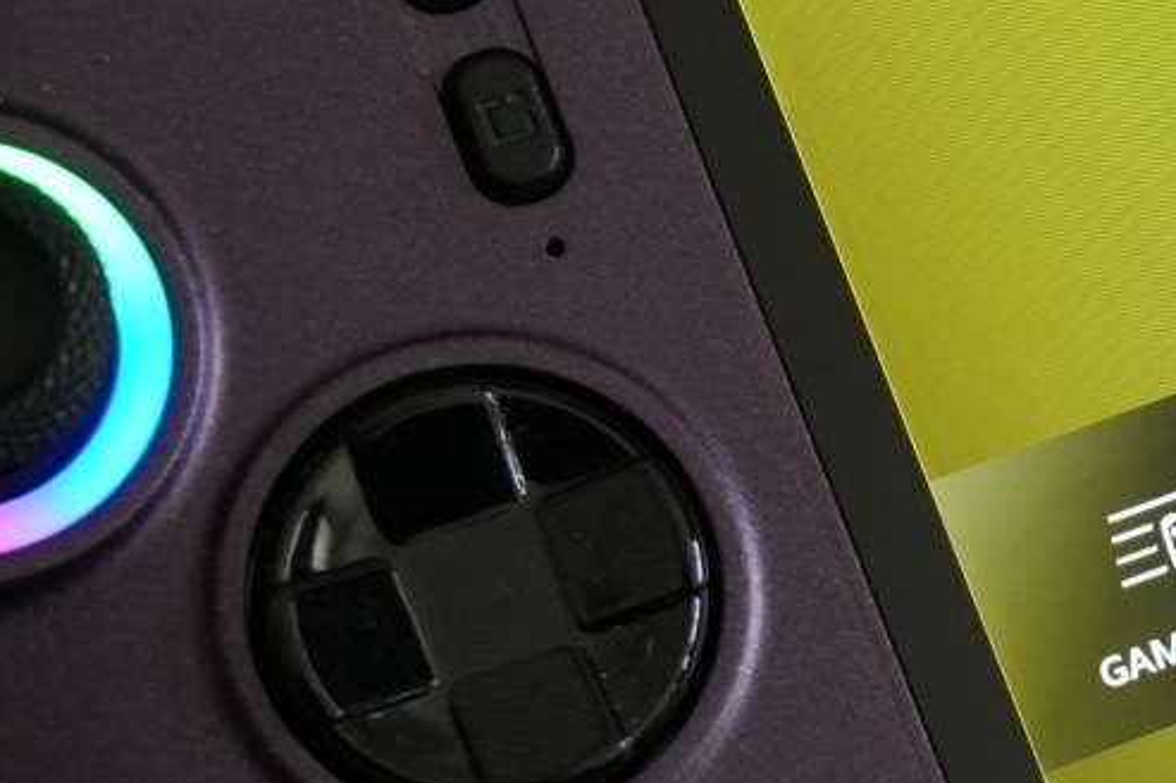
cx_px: 1884
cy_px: 492
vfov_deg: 8.0
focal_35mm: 171
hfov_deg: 11.4
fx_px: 5582
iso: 800
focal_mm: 26
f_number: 4
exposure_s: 1/60
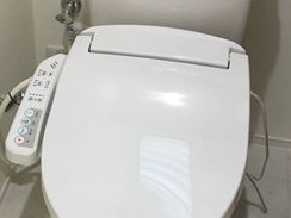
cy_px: 50
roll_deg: +3.9
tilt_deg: -35.4
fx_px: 639
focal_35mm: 76
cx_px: 60
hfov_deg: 25.2
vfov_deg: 19.2
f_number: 2.2
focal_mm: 4.15
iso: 40
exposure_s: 1/15
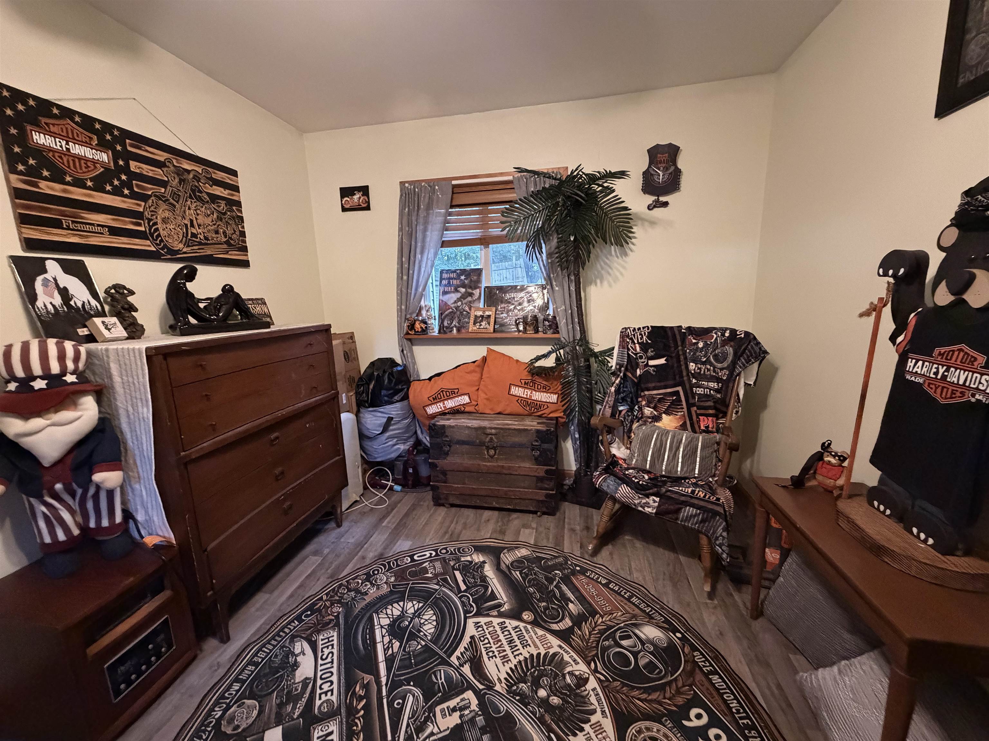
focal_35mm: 14
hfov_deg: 102.1
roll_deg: +2.5
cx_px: 494
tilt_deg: -9.1
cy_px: 370
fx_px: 400
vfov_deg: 85.7
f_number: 2.2
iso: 1000
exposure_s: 1/60
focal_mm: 2.22
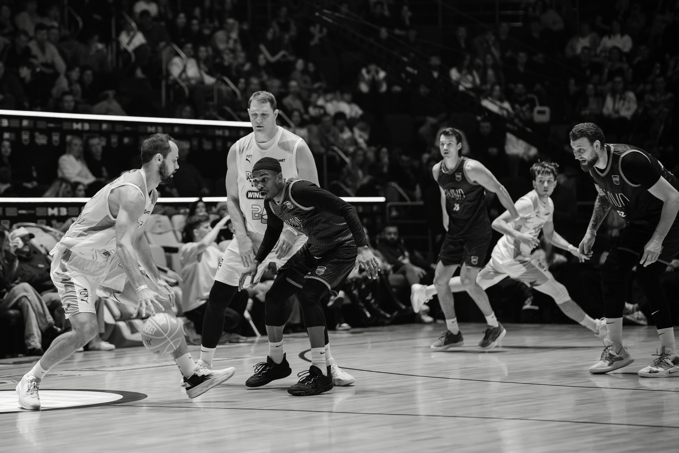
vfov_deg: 11.5
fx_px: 2251
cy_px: 194
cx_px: 202
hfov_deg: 17.1
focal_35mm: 119
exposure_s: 1/500
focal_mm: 85
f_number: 1.8
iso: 400
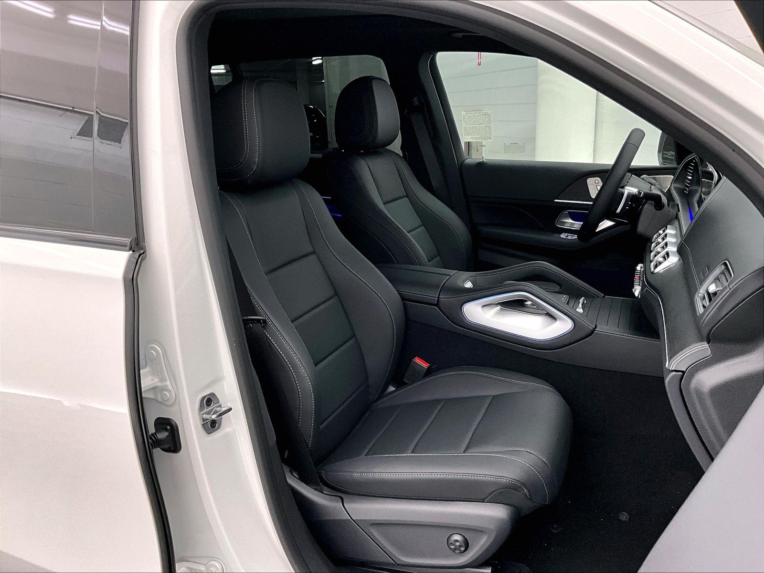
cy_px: 286
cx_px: 382
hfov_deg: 61.7
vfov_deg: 48.2
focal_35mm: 29
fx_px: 640
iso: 100
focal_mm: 3
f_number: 1.8
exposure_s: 1/60
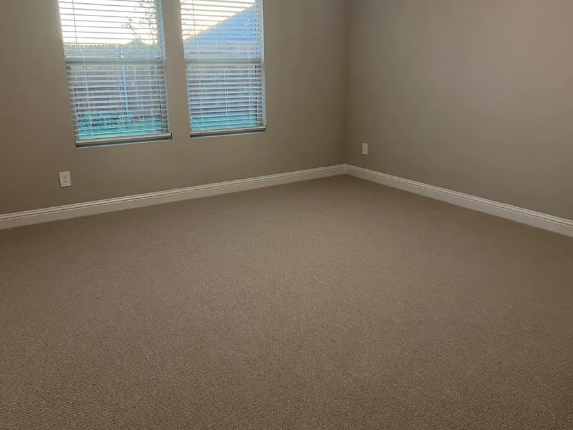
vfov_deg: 46.7
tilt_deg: -13.6
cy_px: 190
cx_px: 286
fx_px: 497
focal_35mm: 30
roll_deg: -0.1
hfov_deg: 59.9
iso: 320
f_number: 1.5
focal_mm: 5.7
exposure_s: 1/60
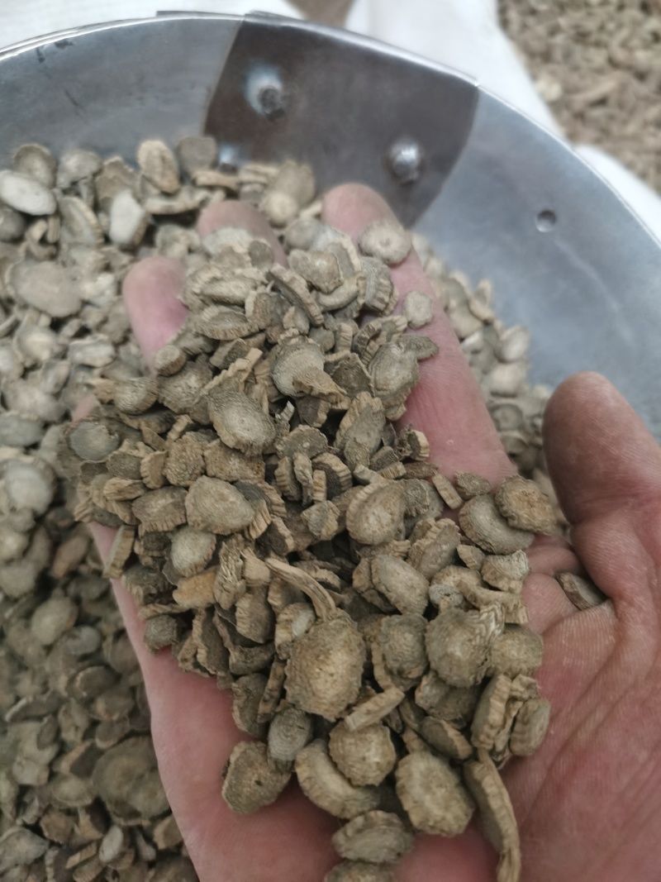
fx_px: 688
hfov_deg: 51.3
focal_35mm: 27
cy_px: 441
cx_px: 330
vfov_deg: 65.3
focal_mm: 5.58
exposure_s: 1/25.7
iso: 400
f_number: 1.8
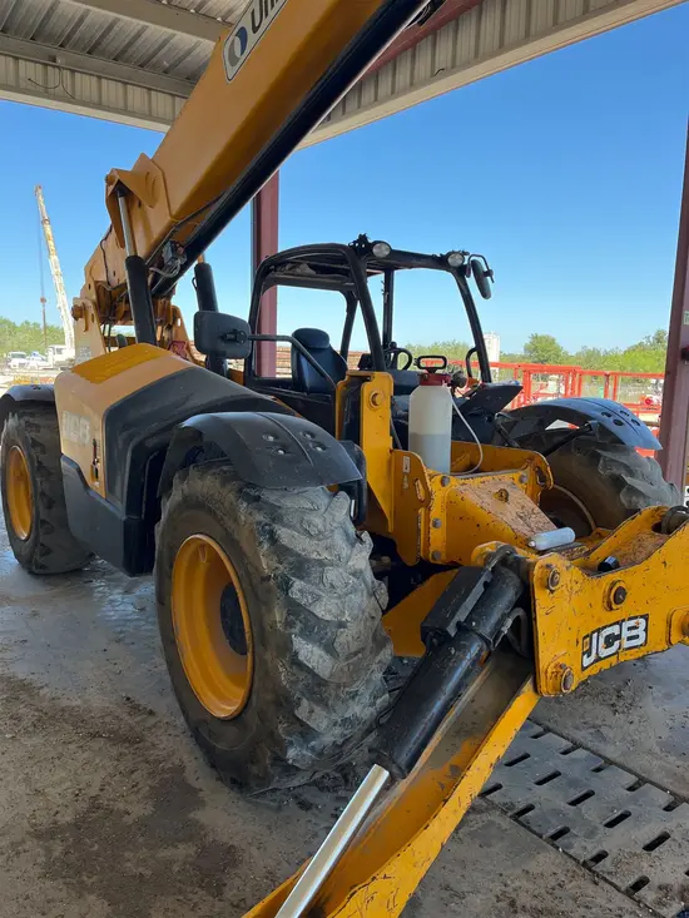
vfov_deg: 67.3
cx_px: 344
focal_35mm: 26
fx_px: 690
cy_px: 459
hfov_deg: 53.1
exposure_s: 1/777
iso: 50
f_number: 1.6
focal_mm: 5.1
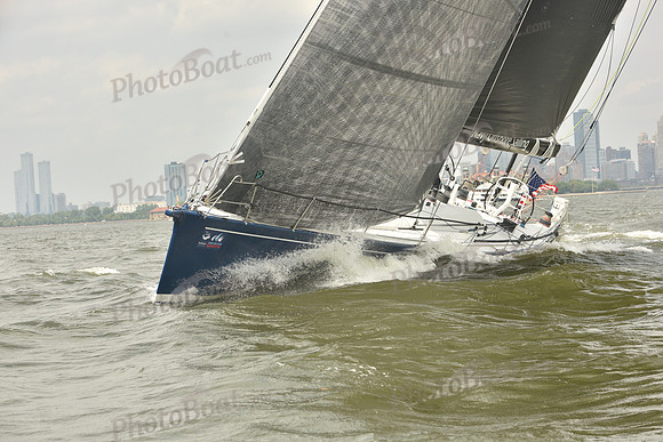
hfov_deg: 22.1
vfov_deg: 14.9
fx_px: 1695
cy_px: 221
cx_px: 332
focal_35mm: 92
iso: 250
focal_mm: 92
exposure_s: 1/800
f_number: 7.1
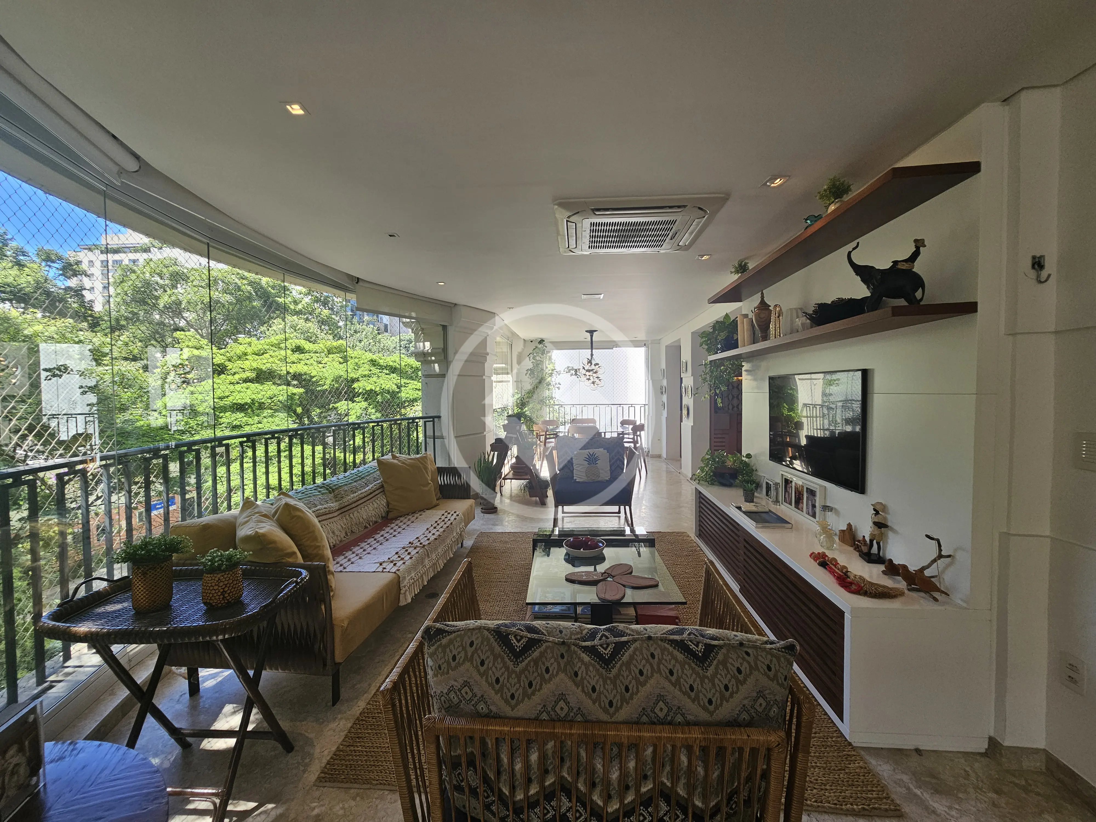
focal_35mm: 13
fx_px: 412
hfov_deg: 106.2
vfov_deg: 89.9
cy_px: 411
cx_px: 548
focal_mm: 2.2
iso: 50
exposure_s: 1/166
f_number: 2.2
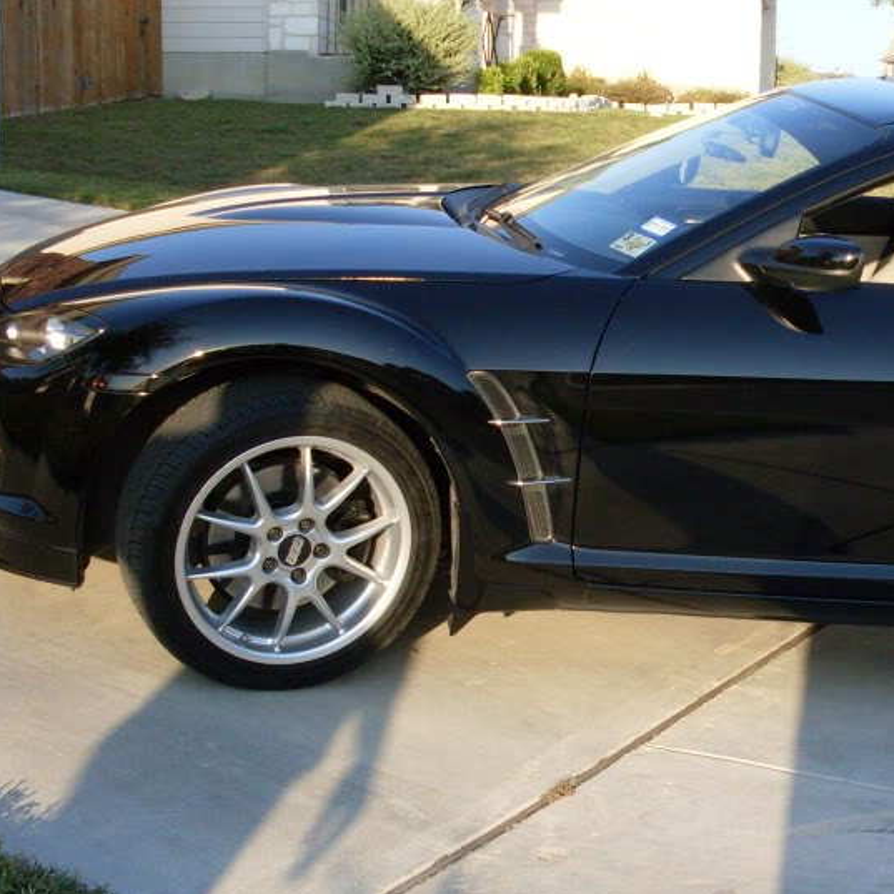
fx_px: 1870
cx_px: 767
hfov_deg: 26.2
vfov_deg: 26.9
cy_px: 503
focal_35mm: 64
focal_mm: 6.3
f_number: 2.8
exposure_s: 1/350
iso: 80
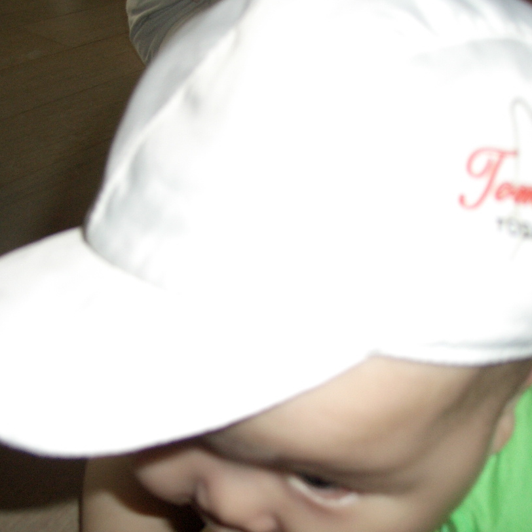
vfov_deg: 36.7
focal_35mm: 46
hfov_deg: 36.8
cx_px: 261
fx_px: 800
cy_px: 235
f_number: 2.8
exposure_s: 1/60
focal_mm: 7.1
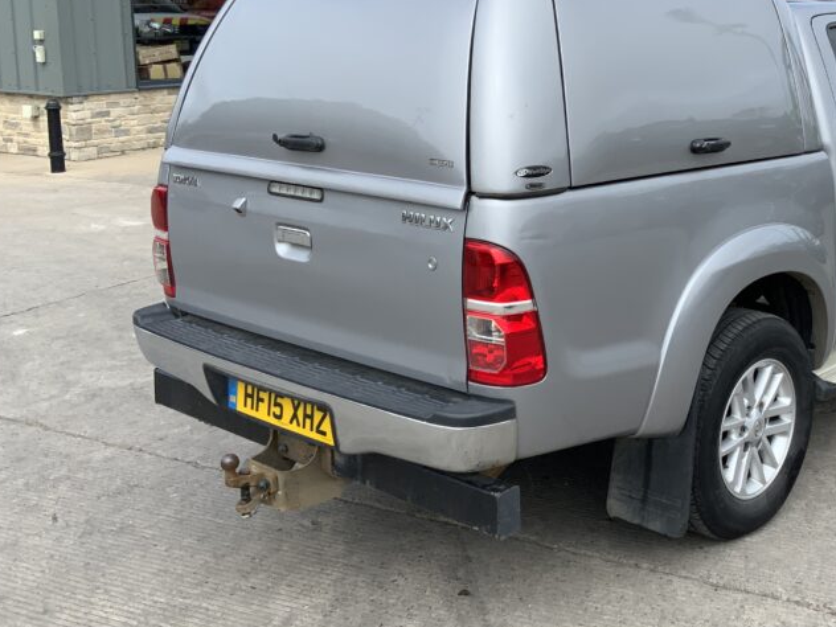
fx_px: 1135
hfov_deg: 39.0
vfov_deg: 30.7
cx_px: 659
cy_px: 224
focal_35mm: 47
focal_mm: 3
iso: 16
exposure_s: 1/1098
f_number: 1.8
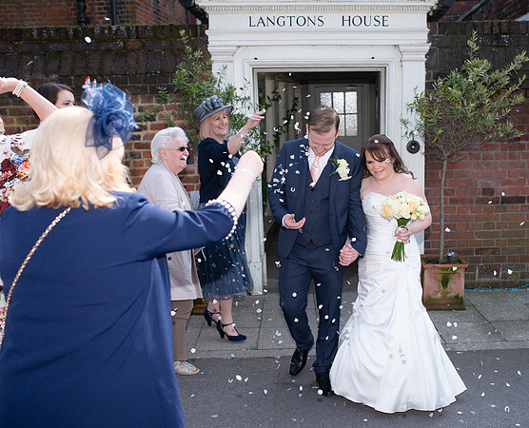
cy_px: 216
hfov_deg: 43.8
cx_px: 324
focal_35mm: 42
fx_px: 653
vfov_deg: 36.3
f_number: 3.5
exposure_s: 1/500
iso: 100
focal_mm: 35
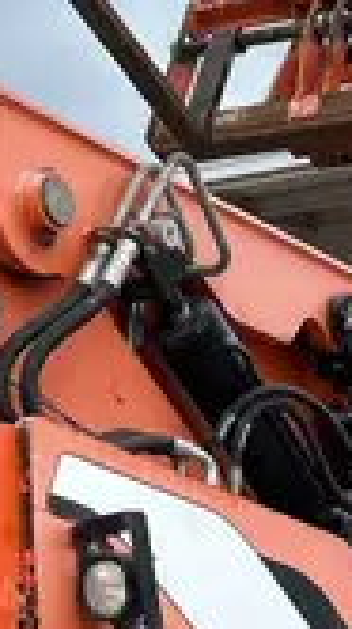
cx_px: 420
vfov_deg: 15.4
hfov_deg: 9.5
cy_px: 1025
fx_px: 2080
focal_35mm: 125
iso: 50
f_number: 1.5
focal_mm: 5.7
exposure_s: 1/1124
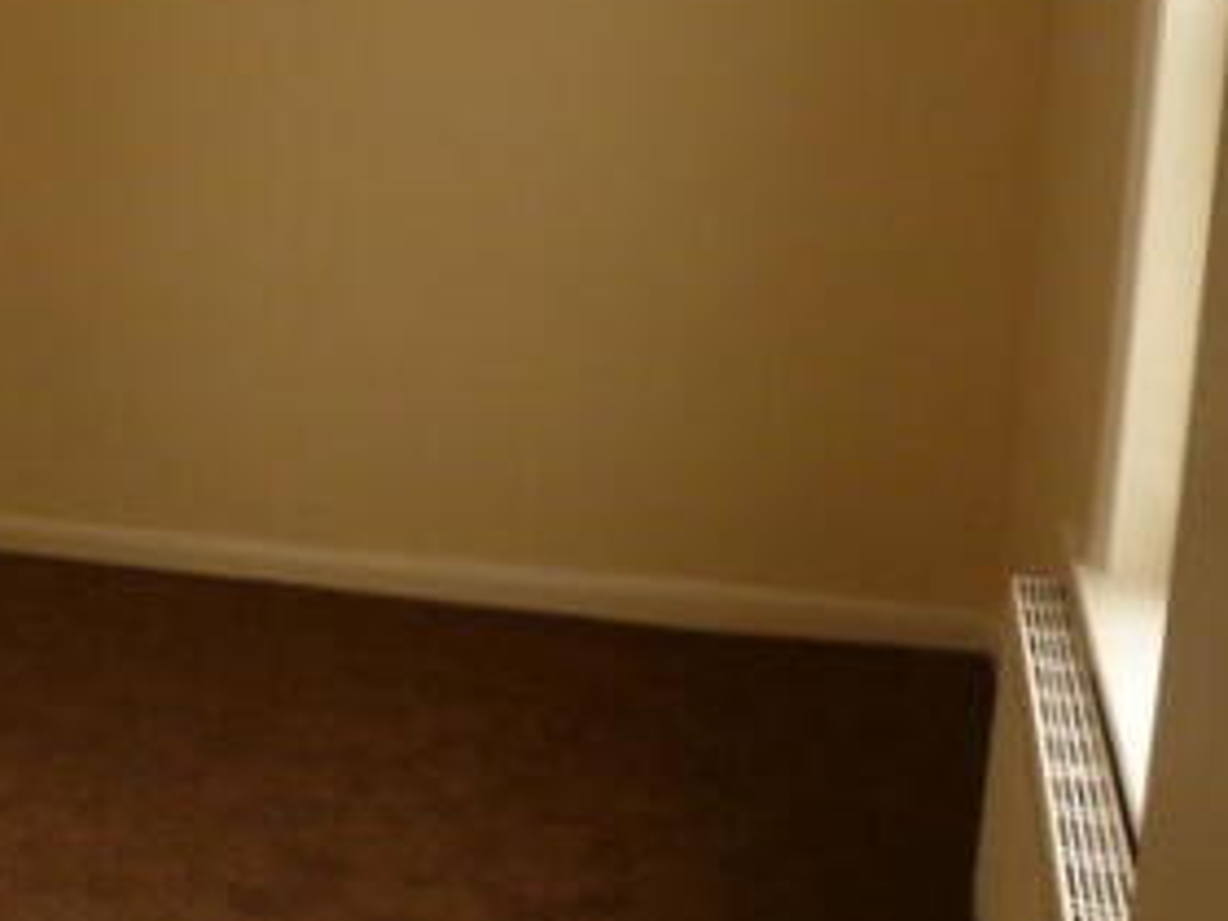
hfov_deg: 35.4
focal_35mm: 50
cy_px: 331
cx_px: 68
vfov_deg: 29.0
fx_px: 1774
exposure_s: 1/50
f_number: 3.3
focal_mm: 4.3
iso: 400
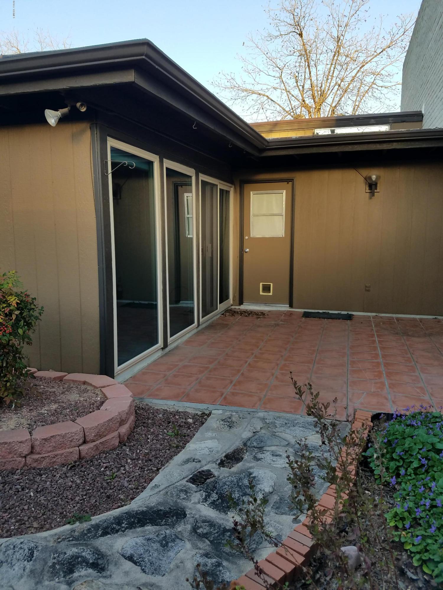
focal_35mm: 26
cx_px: 222
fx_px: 444
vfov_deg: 67.3
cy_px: 295
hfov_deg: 53.1
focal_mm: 4.2
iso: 50
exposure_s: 1/391
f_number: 1.7
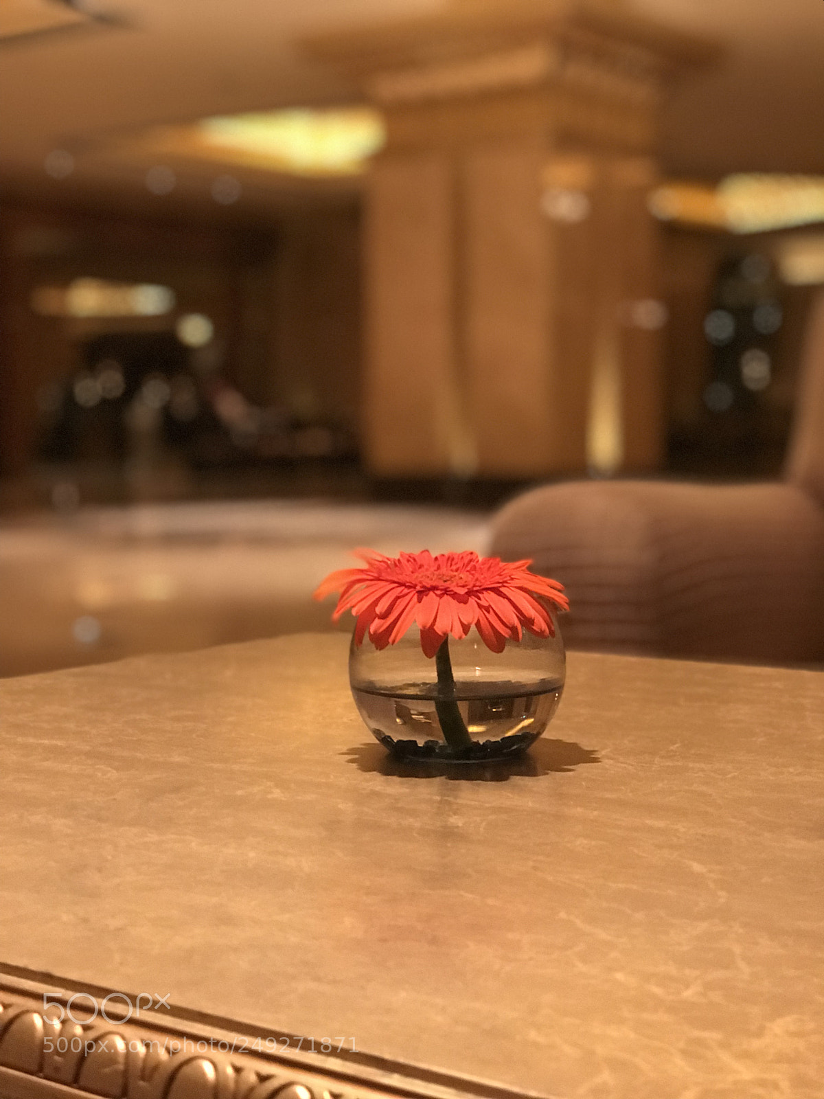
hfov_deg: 25.7
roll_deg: -0.3
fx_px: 1809
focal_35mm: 57
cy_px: 550
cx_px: 412
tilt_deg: -4.4
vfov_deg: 33.8
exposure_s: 1/50
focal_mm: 6.6
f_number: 2.8
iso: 640
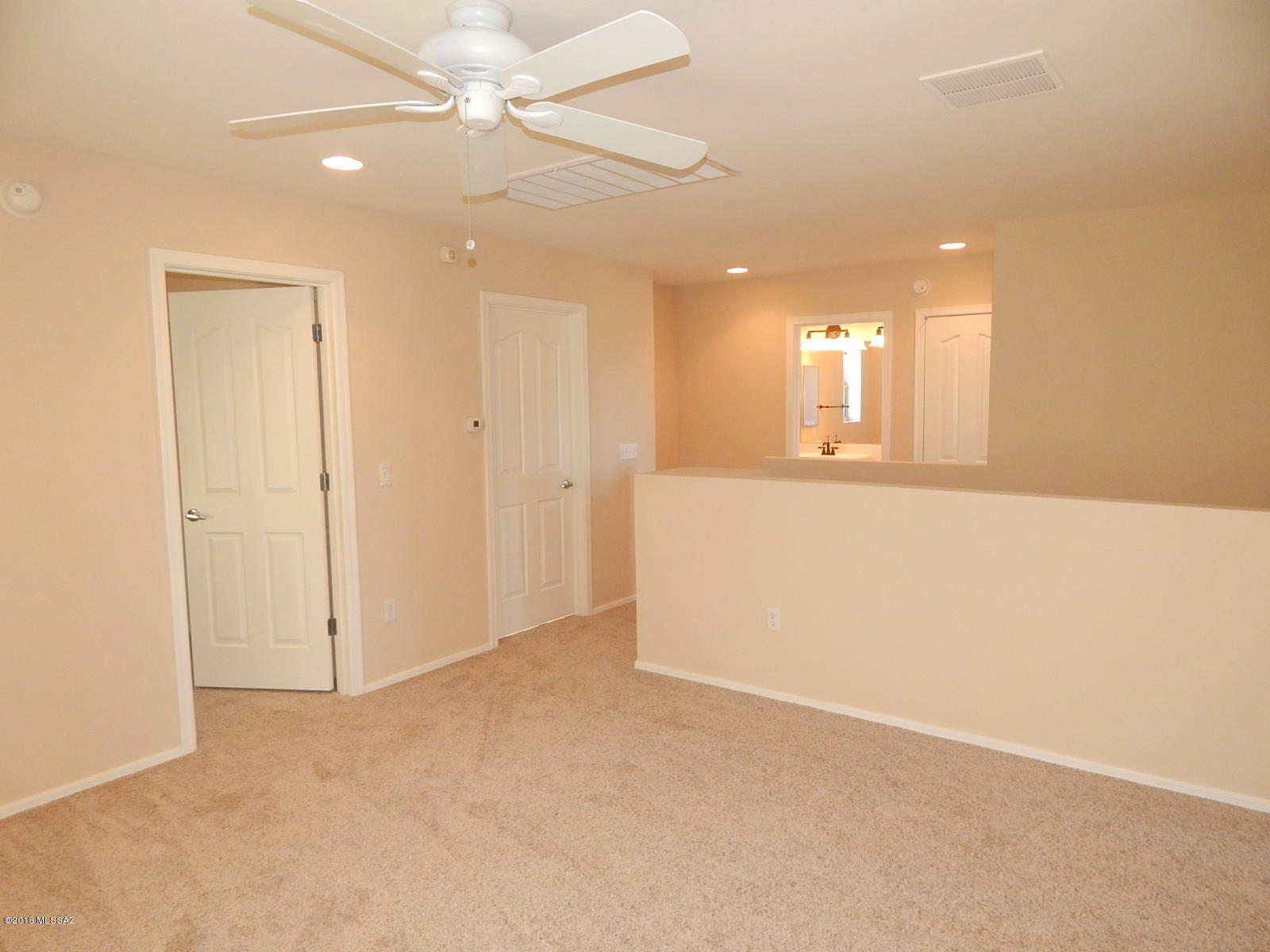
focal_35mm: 22
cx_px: 635
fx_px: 807
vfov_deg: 61.1
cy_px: 476
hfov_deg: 76.4
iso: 200
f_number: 3
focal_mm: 4
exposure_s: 1/30
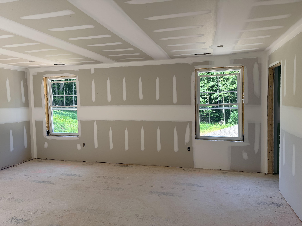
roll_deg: +1.3
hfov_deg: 71.6
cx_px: 151
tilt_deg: -3.0
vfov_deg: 56.8
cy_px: 113
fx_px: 209
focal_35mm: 24
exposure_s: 1/370
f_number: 1.78
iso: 100
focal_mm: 6.76
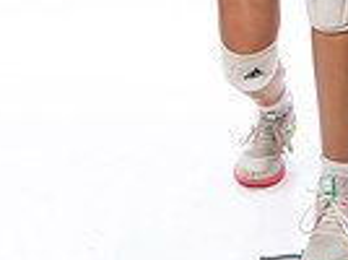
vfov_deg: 8.6
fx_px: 1626
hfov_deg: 12.1
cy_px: -289
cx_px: 306
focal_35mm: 162
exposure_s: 1/250
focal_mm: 50
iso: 640
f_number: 5.6
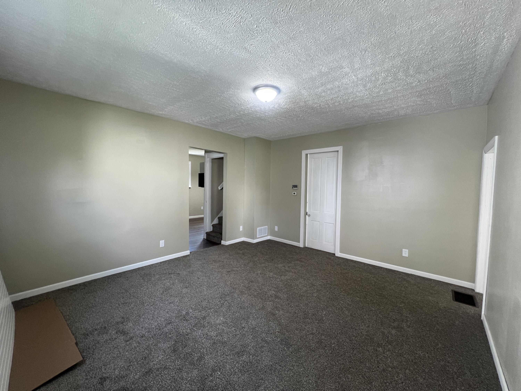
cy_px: 196
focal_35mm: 13
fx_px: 196
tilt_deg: -2.1
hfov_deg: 106.2
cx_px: 260
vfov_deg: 89.9
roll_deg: -1.3
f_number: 1.8
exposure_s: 1/120
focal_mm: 1.57
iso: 200
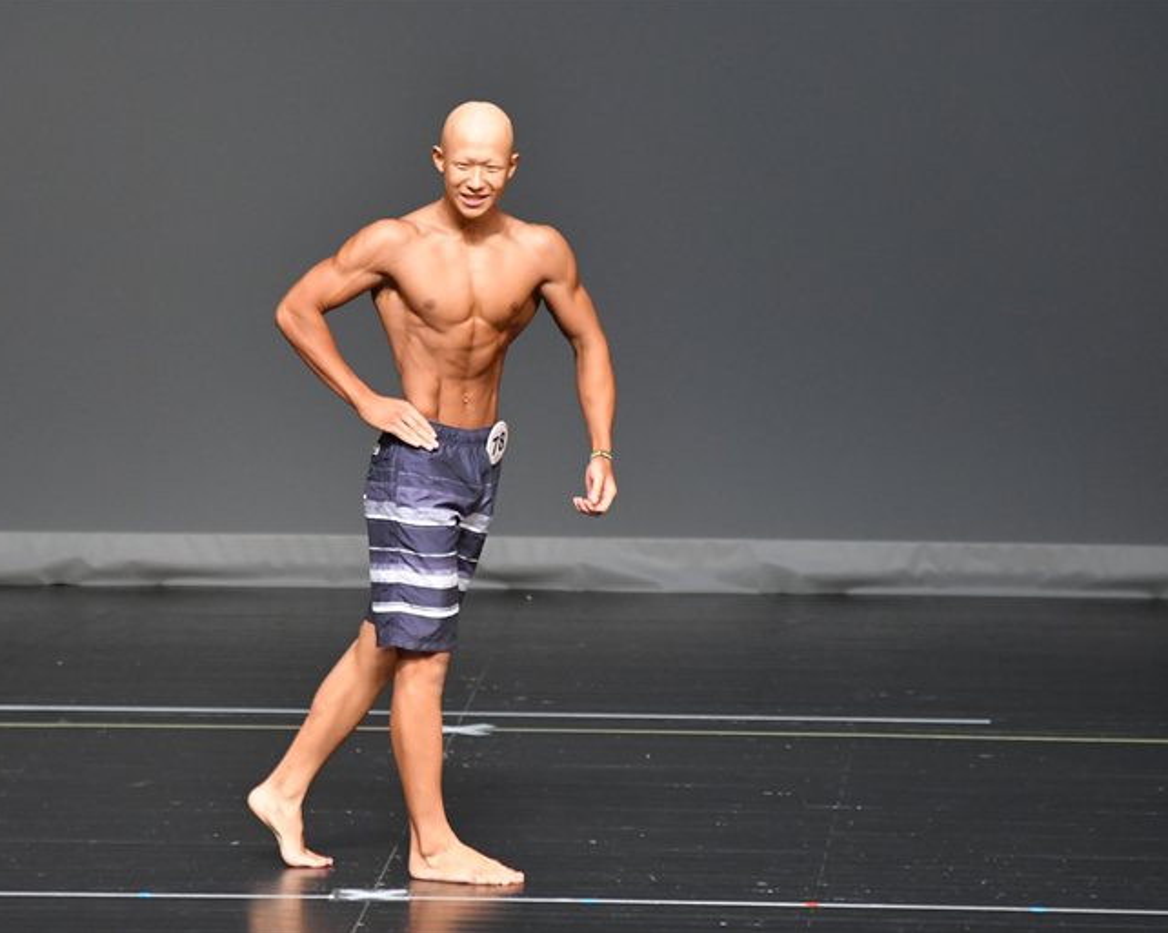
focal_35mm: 357
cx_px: 510
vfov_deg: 4.3
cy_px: 466
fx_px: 12335
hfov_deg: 5.4
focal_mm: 210
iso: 3600
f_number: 5.6
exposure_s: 1/400
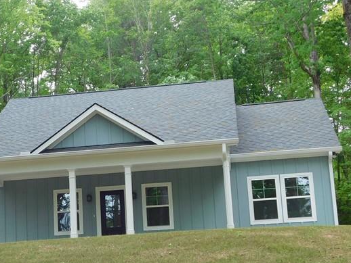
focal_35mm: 79
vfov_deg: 18.7
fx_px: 801
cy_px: 151
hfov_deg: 24.1
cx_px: 49
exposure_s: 1/100
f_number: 3.6
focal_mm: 7.1
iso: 125
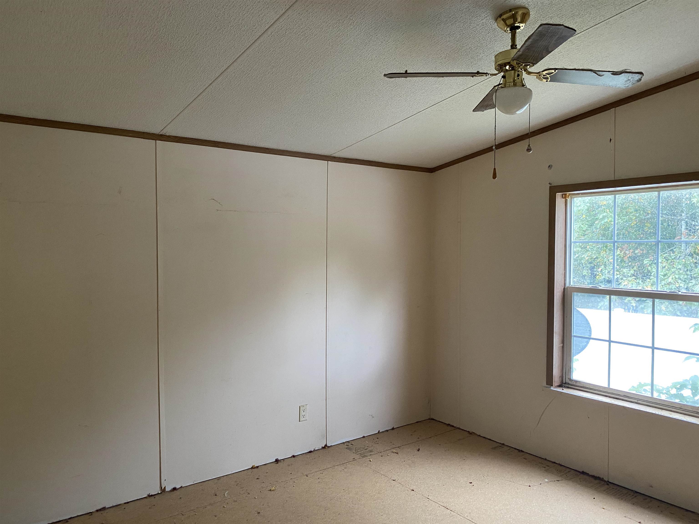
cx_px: 350
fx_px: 525
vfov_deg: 53.1
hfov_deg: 67.3
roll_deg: +0.2
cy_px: 262
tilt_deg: -3.4
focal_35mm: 26
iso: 320
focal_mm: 4.25
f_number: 1.8
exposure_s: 1/60
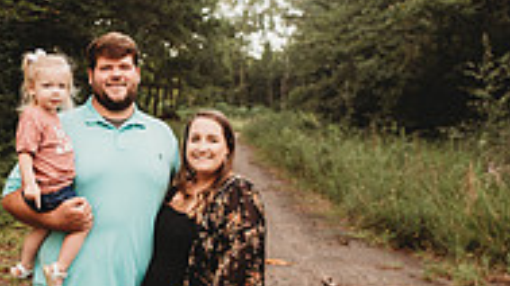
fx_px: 811
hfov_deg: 34.1
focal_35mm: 60
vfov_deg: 20.0
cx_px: 119
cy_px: 175
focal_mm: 24
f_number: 2.8
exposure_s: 1/500
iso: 160
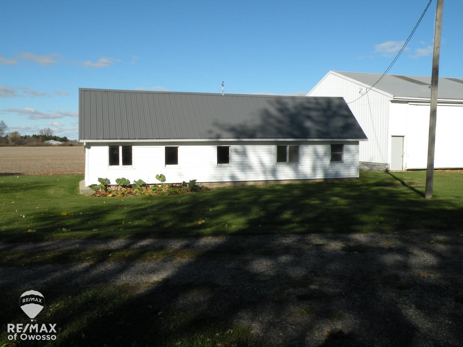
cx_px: 232
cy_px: 174
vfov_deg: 42.9
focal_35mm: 33
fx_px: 441
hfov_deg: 55.4
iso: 64
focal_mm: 5.8
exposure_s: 1/274
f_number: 7.1
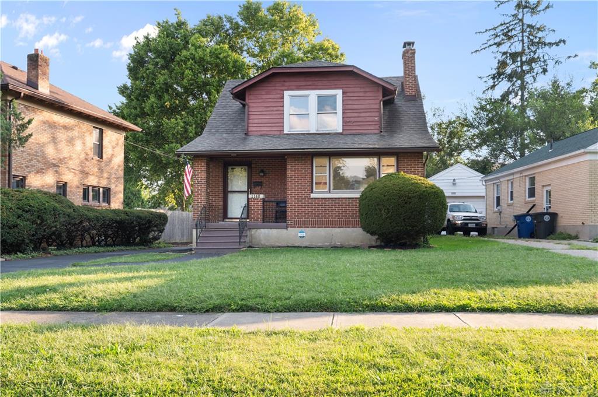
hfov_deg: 58.8
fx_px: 531
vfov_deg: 41.1
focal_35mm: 32
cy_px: 198
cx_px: 299
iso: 100
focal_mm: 32
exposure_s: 1/20
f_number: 8
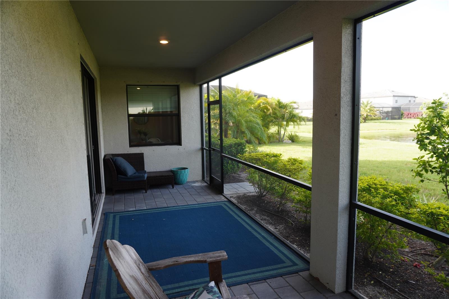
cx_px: 224
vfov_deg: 53.1
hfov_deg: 73.8
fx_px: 299
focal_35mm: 24
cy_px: 150
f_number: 4
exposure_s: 1/60
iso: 100
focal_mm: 16
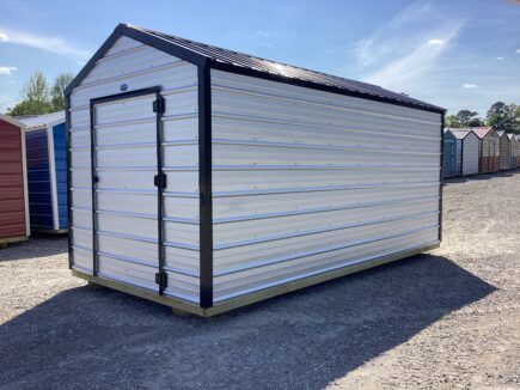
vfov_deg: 45.4
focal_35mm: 31
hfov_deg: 58.4
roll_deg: -1.0
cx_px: 260
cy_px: 195
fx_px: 466
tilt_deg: -7.6
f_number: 2.4
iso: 25
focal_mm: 3.3
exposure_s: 1/1508
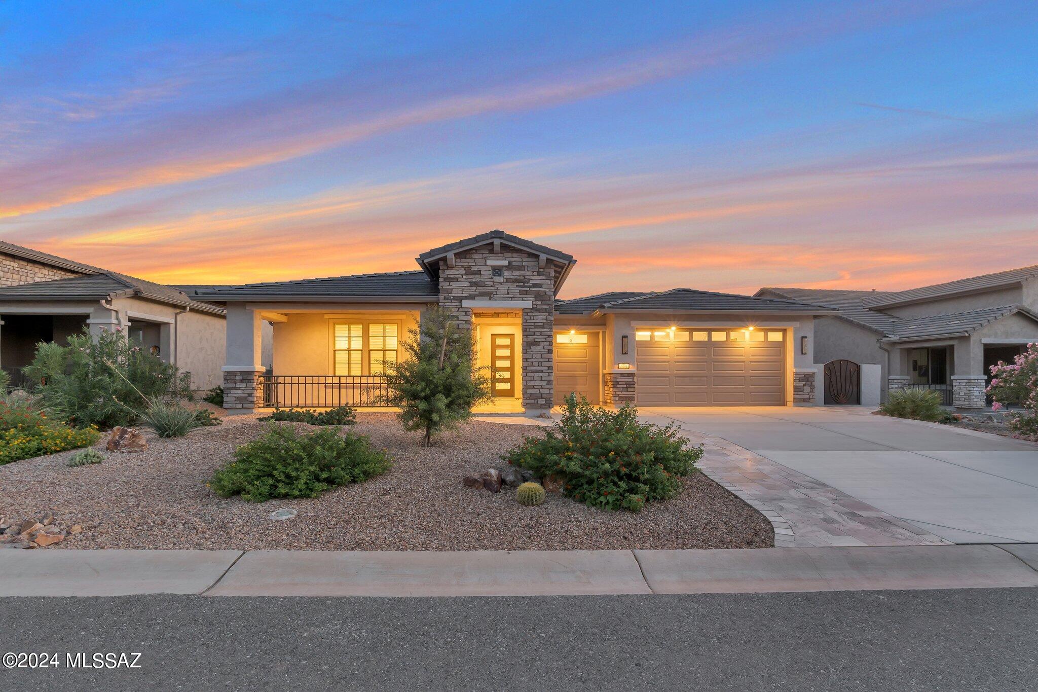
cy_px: 346
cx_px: 519
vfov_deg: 72.0
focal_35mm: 16
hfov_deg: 95.0
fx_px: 476
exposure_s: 1.3
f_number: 8
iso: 400
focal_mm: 11
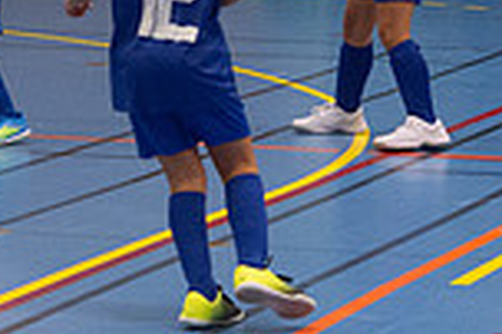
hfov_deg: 7.2
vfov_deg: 4.8
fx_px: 3942
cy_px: -7
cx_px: -96
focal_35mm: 283
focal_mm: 70
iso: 5000
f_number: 3.5
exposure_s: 1/500
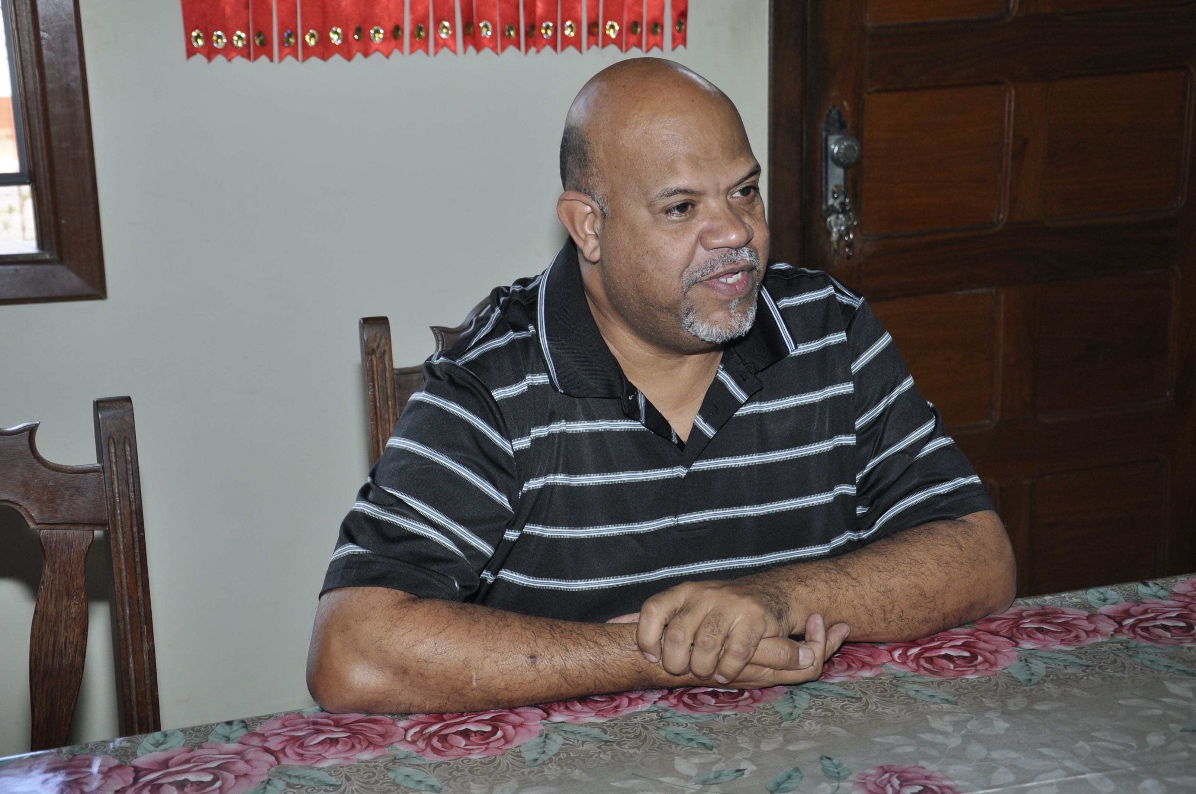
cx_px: 598
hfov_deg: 35.1
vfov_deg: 23.7
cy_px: 397
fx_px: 1891
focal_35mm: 57
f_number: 5
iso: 400
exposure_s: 1/60
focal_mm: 38
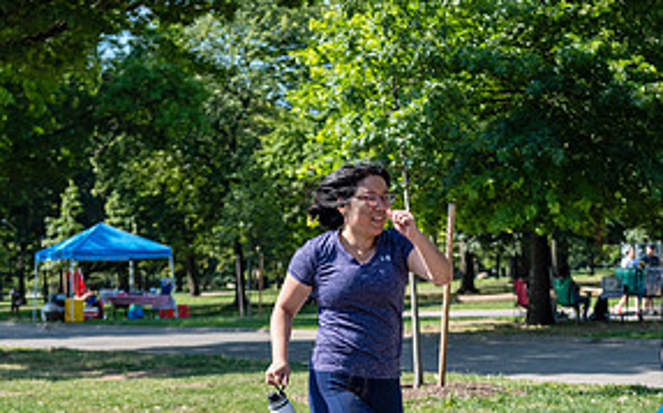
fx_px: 1788
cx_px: 356
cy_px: 400
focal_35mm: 99
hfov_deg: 21.0
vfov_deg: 13.0
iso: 200
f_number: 3.2
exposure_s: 1/2000
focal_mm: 48
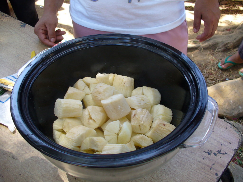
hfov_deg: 50.1
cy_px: 91
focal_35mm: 37
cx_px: 122
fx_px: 260
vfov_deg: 38.7
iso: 80
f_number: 2.8
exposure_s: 1/125
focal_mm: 6.1
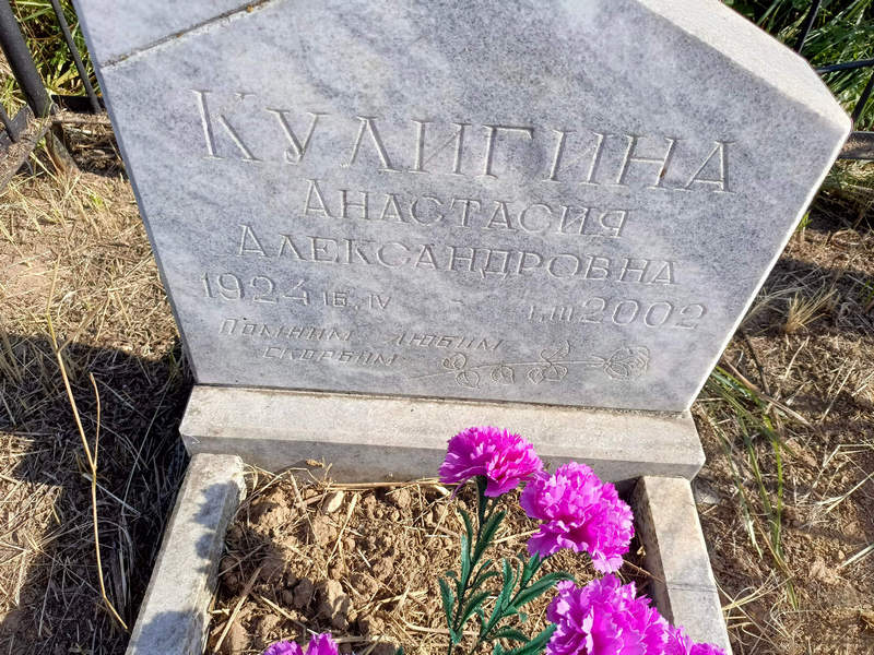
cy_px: 328
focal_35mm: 25
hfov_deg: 69.4
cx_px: 437
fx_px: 631
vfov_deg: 54.9
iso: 119
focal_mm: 4.76
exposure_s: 1/658
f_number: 1.69
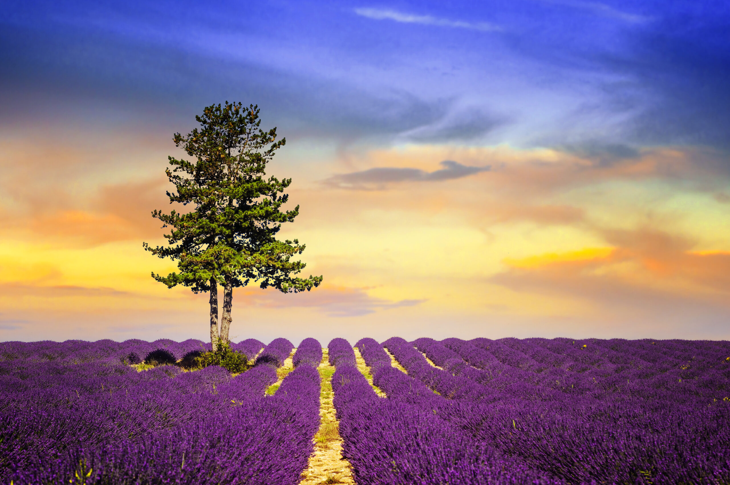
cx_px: 365
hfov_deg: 16.7
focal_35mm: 123
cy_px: 242
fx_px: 2491
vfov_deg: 11.1
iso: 160
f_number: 11
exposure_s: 1/320
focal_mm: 82
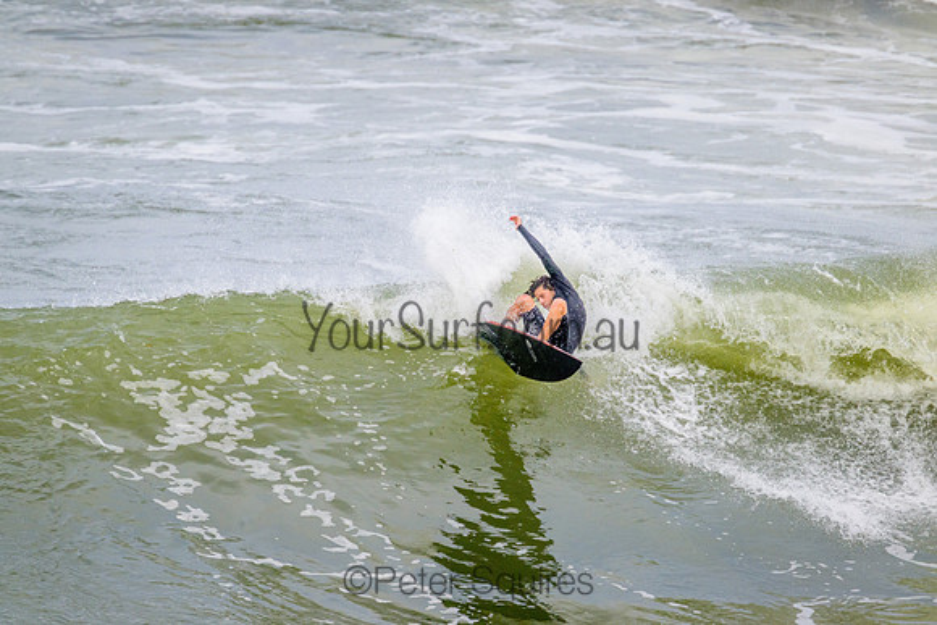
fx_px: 20826
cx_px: 468
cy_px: 312
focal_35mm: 800
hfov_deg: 2.6
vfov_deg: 1.7
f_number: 11
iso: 1100
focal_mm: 800
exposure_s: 1/2000
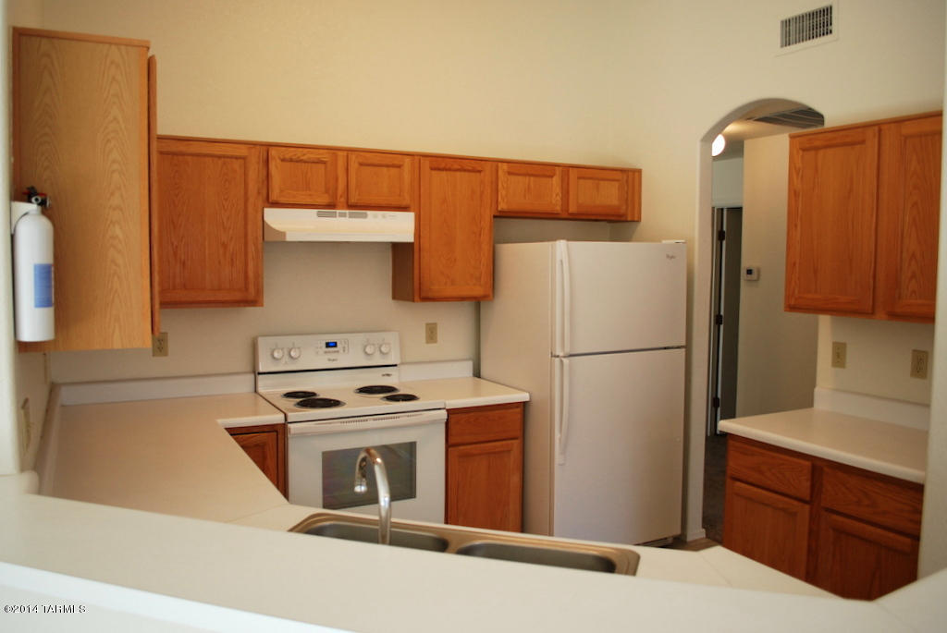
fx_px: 711
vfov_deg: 48.0
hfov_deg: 67.3
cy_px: 316
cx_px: 474
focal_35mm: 27
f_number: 3.5
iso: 200
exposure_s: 1/50
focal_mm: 18
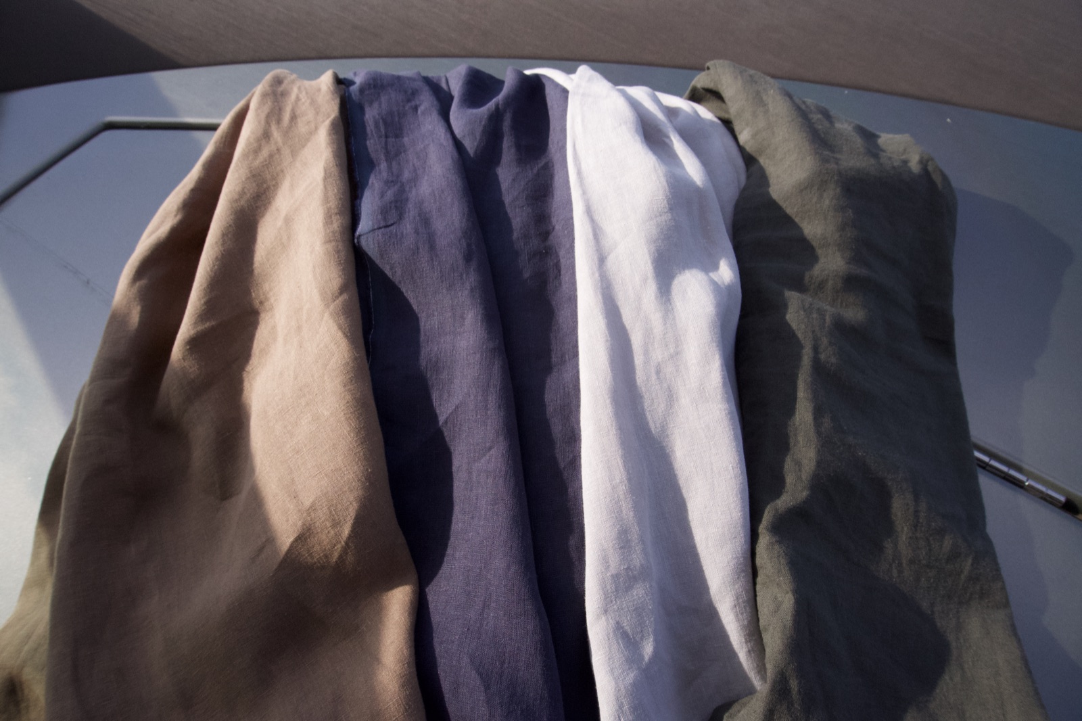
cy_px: 360
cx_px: 541
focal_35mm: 24
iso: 2000
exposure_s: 1/800
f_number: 11
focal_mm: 16
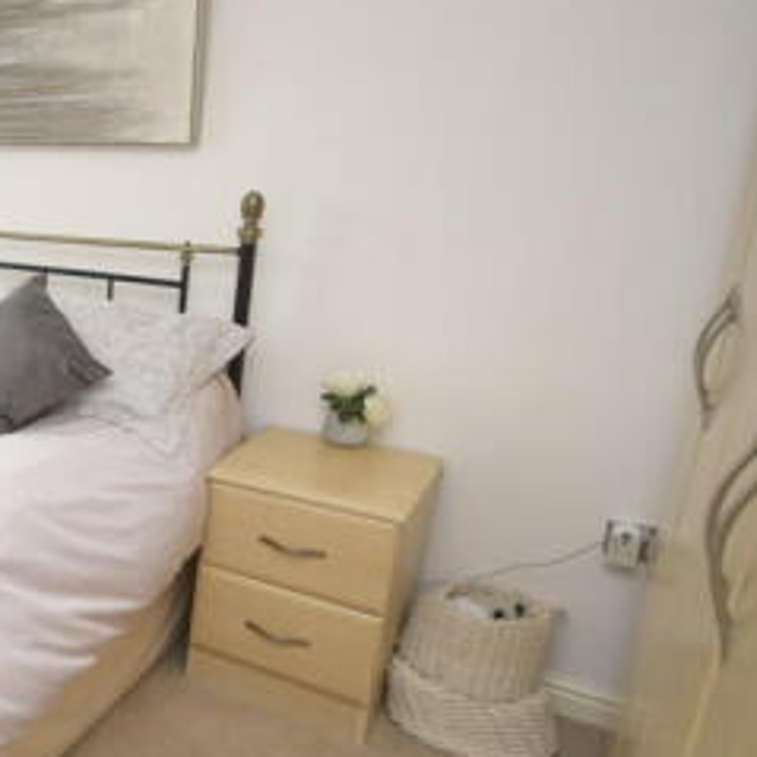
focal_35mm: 35
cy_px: 372
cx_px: -217
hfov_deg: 34.3
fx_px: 866
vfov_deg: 47.2
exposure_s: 1/125
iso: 400
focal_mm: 10
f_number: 4
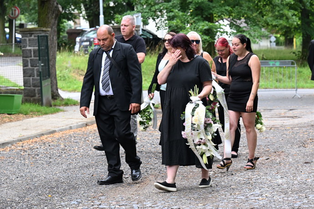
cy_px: 104
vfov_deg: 10.1
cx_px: 157
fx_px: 1186
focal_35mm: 136
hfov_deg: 15.1
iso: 1000
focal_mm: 91
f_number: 5
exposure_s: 1/800
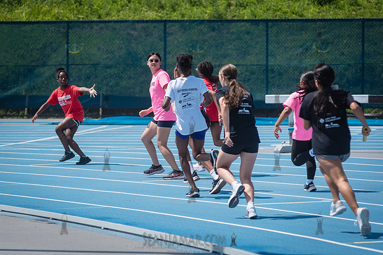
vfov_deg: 6.0
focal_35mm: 229
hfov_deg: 9.0
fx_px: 2432
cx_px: 149
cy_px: 121
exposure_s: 1/2000
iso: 250
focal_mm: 185
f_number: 4.5
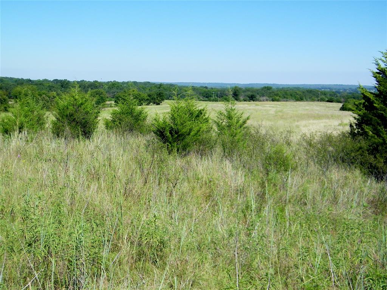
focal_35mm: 47
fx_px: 525
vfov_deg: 30.9
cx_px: 194
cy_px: 145
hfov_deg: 40.4
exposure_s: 1/160
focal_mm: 8.3
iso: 80
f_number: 7.8
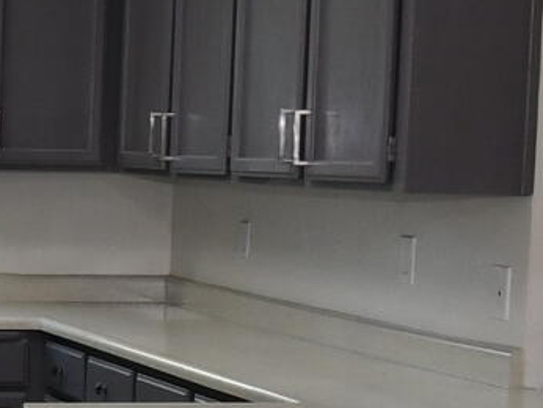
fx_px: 1962
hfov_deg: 15.0
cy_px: 309
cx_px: -176
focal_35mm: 125
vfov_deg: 11.8
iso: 360
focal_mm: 10
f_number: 4.5
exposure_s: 1/60
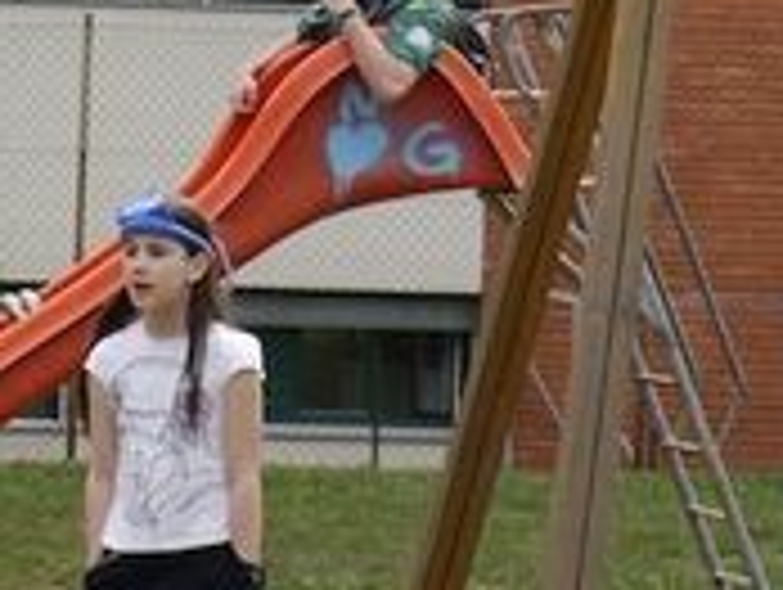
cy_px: 126
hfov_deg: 6.8
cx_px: 122
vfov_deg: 5.2
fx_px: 6546
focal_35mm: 289
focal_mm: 42
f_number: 7.1
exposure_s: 1/200
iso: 160
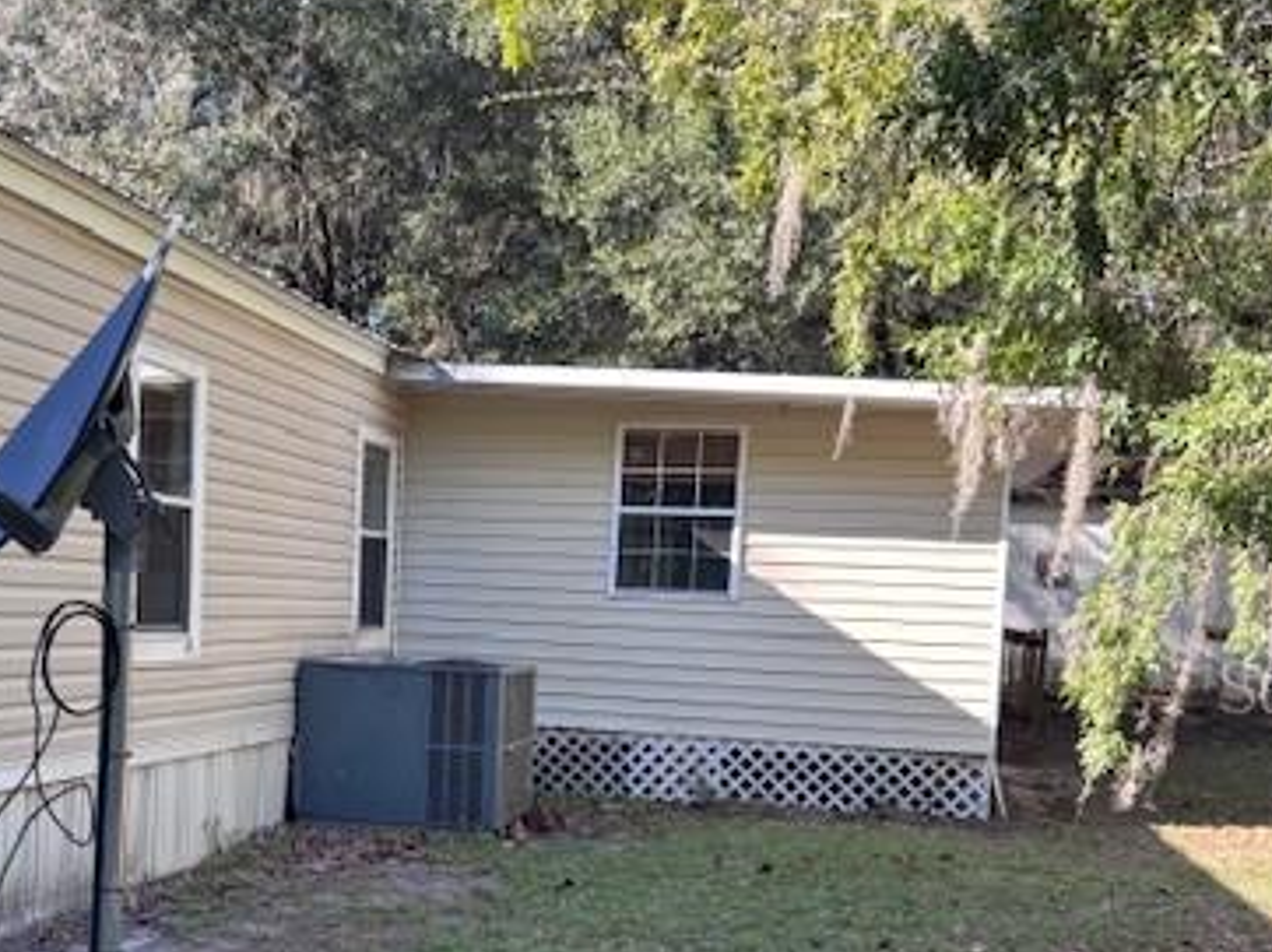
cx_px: 425
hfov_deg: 40.8
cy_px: 685
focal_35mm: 46
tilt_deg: -2.5
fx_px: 1689
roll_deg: -2.5
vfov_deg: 31.1
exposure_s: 1/303
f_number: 1.6
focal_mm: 5.96
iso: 50
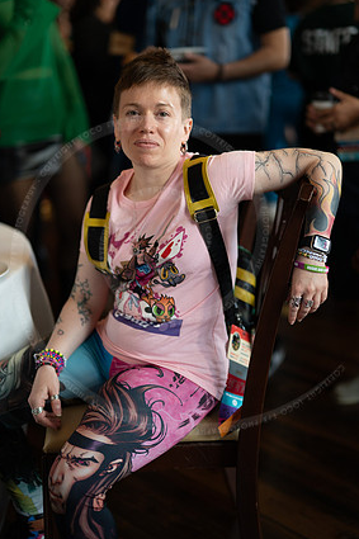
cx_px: 181
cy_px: 270
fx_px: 793
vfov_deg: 37.5
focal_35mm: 53
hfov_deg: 25.5
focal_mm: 50
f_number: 1.2
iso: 640
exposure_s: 1/200
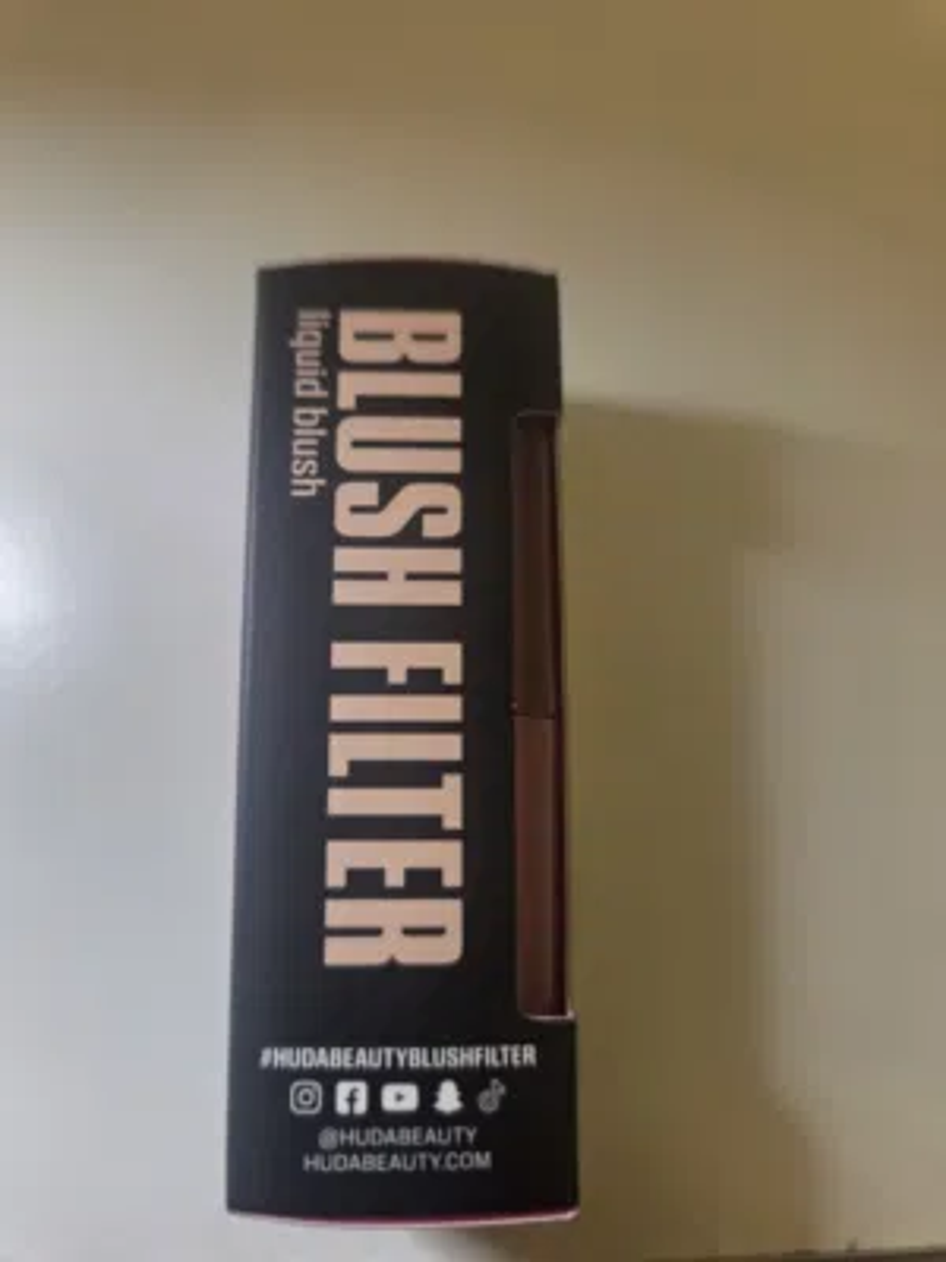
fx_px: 838
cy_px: 631
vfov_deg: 73.9
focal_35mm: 23
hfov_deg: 58.9
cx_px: 473
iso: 250
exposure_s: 1/52.8
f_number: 1.8
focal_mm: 5.4
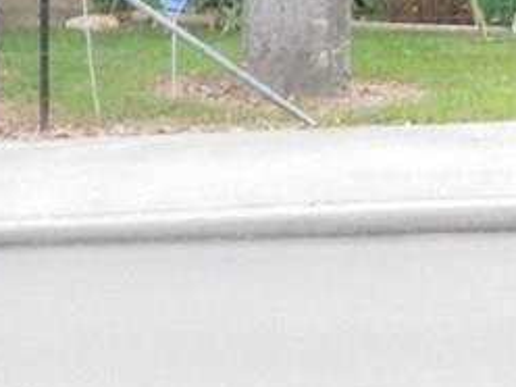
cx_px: -162
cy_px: -350
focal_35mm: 186
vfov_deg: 7.7
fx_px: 2773
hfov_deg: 10.4
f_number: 3.7
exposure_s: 1/30
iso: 320
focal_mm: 8
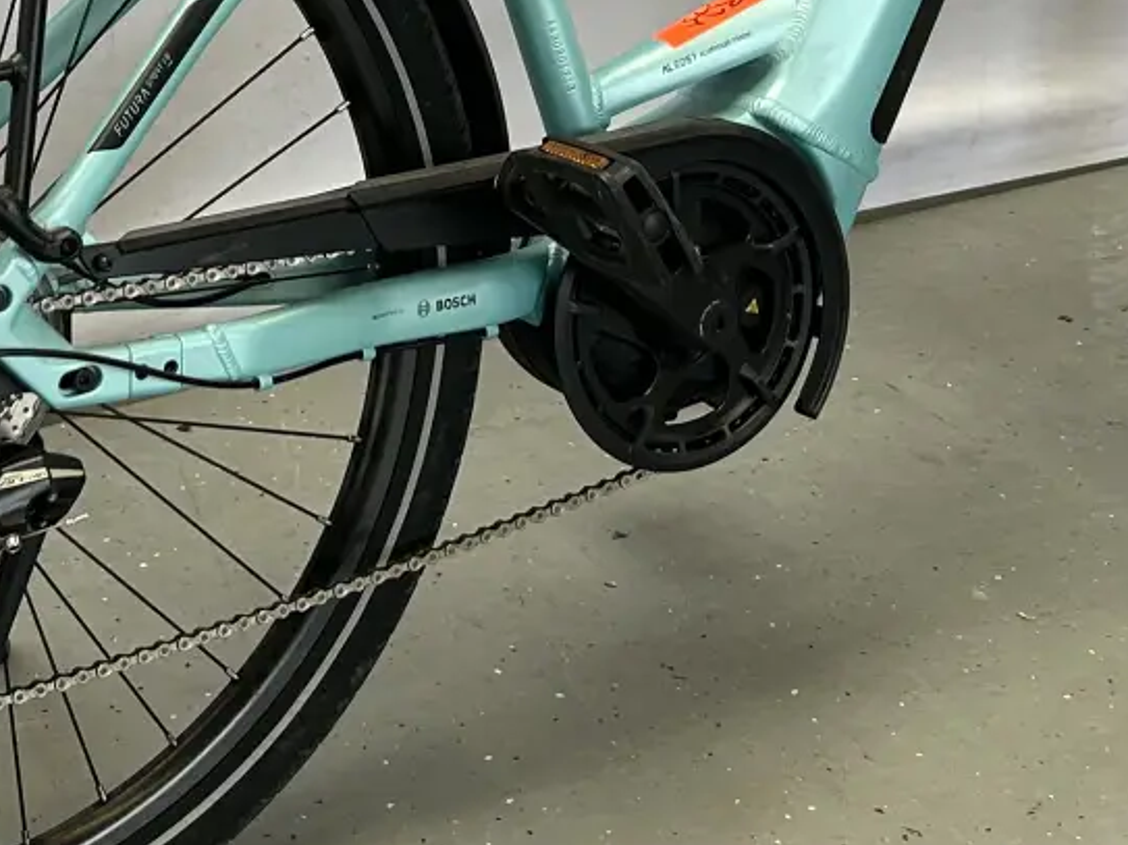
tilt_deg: -17.1
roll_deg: +2.9
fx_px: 2997
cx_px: 202
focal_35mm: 92
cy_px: -33
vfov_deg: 15.7
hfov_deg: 21.0
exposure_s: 1/121
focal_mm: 5.7
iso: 80
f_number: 1.5
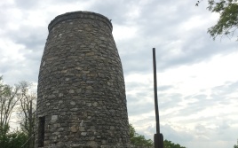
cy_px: 106
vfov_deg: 30.1
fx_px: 272
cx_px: 91
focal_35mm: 42
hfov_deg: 46.9
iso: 25
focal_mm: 4.15
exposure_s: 1/801
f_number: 2.2
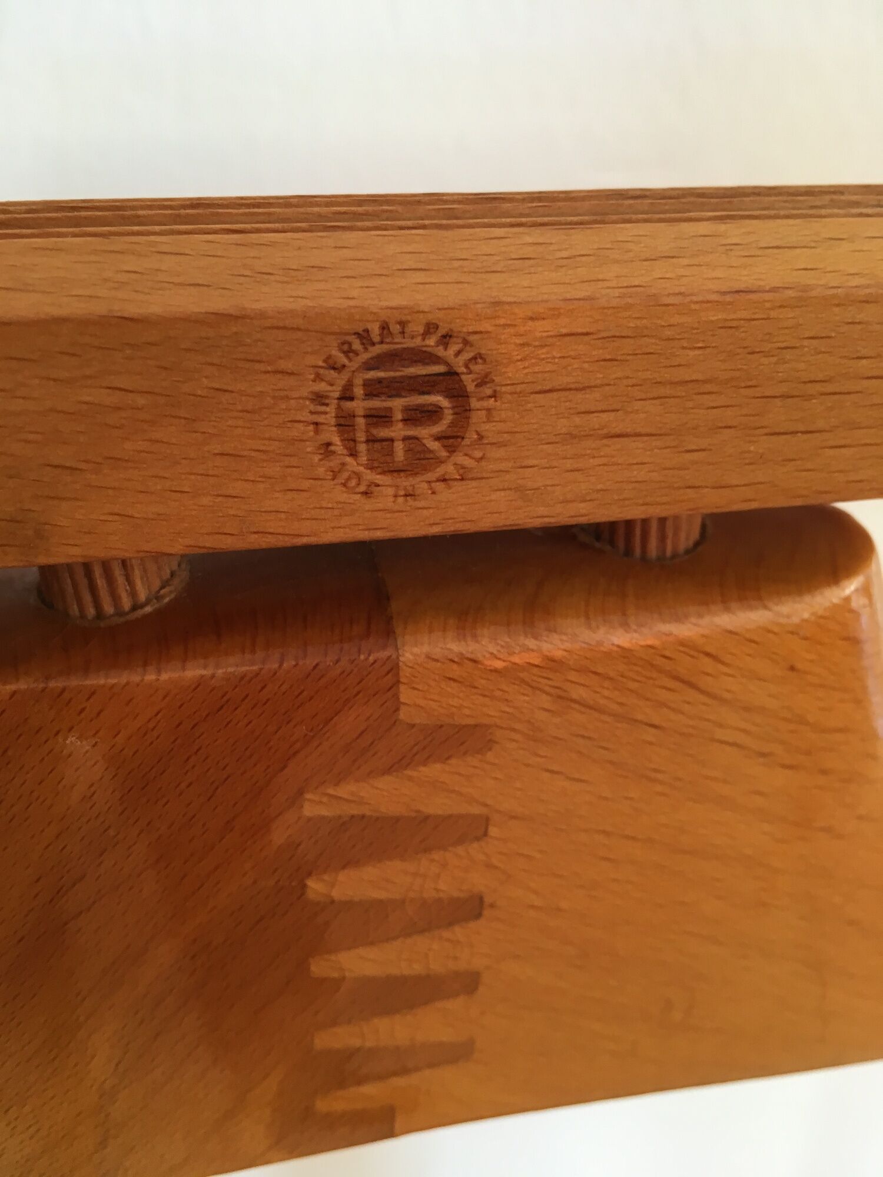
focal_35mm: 29
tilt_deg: -28.3
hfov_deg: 48.2
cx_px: 442
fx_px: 986
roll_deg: +0.1
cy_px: 588
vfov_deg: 61.7
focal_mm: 4.15
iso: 64
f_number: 2.2
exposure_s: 1/33
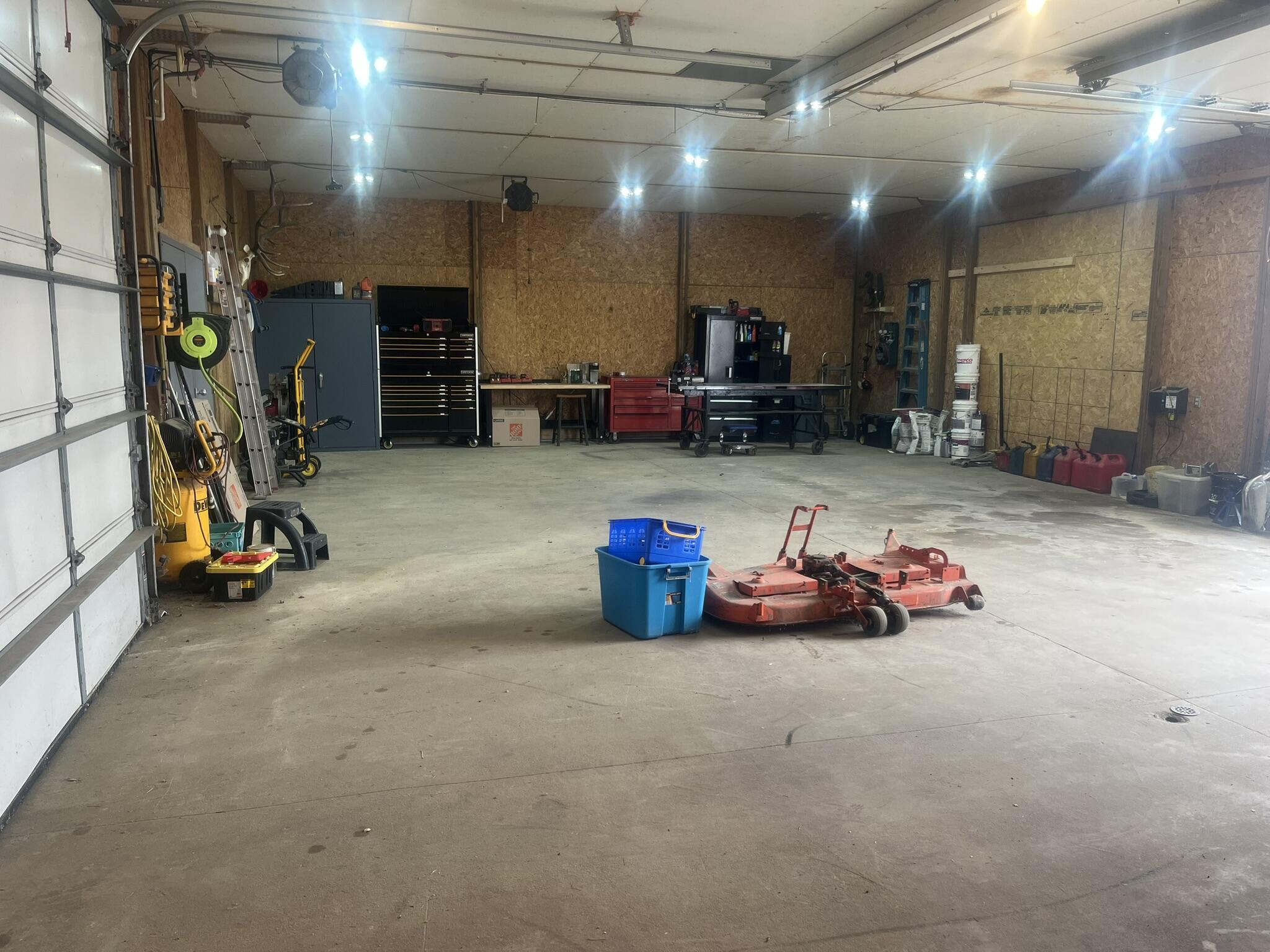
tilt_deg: -7.9
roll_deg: +0.1
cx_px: 635
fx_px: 954
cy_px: 476
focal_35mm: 26
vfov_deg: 53.1
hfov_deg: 67.3
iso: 80
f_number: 1.6
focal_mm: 5.1
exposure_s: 1/120
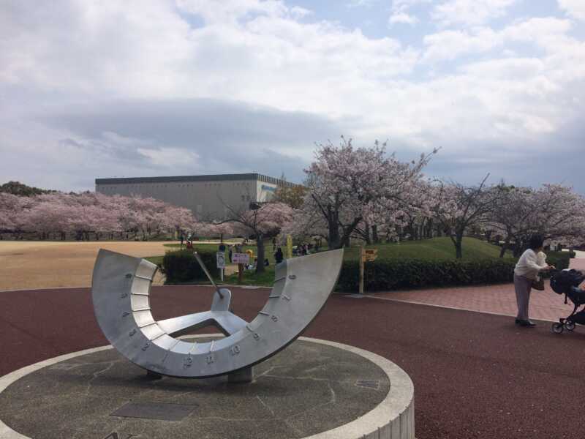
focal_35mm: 29
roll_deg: -0.3
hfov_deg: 61.7
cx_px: 292
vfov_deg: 48.2
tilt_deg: +1.6
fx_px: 490
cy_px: 220
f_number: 2.2
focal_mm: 4.15
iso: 40
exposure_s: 1/5882
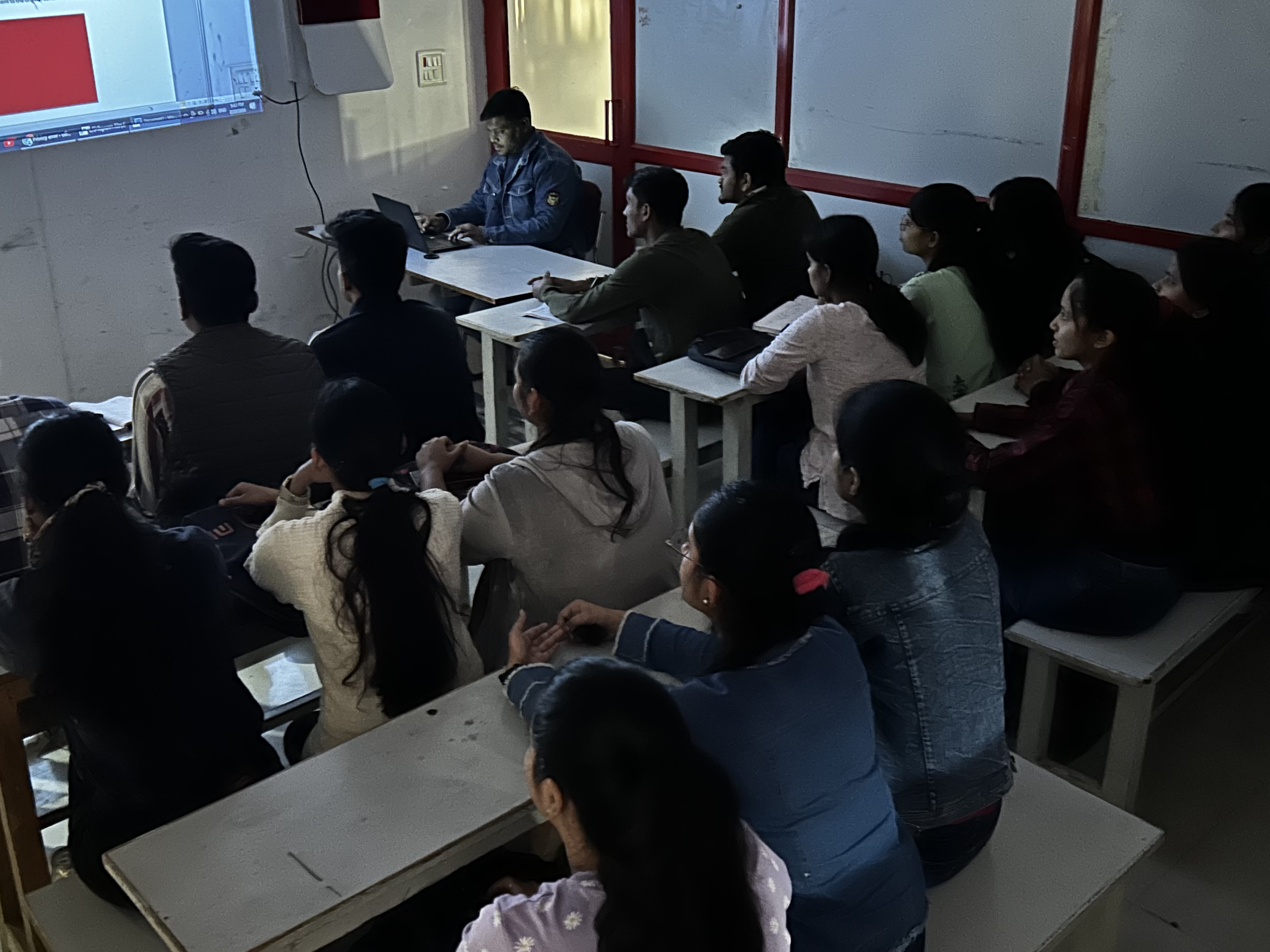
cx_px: 604
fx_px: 1321
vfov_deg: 39.6
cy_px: 421
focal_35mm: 36
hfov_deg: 51.3
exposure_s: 1/17
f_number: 1.5
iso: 1000
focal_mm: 5.7
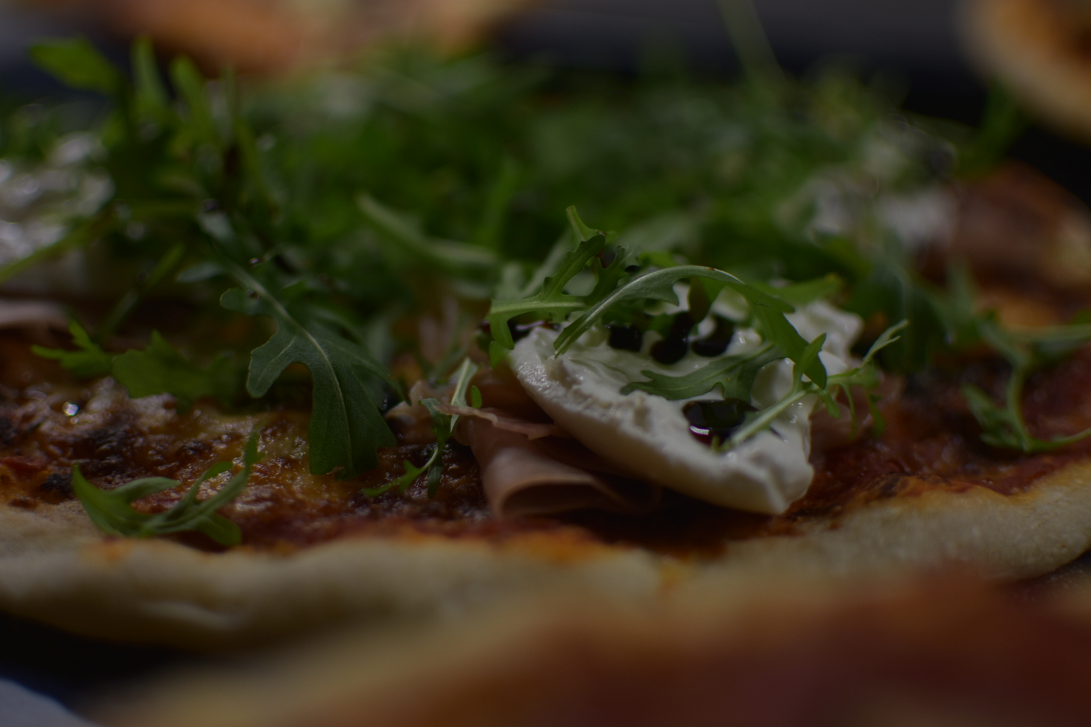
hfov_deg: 37.9
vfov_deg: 25.8
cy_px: 364
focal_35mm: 52
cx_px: 546
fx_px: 1591
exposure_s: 1/125
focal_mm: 35
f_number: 2
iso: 100
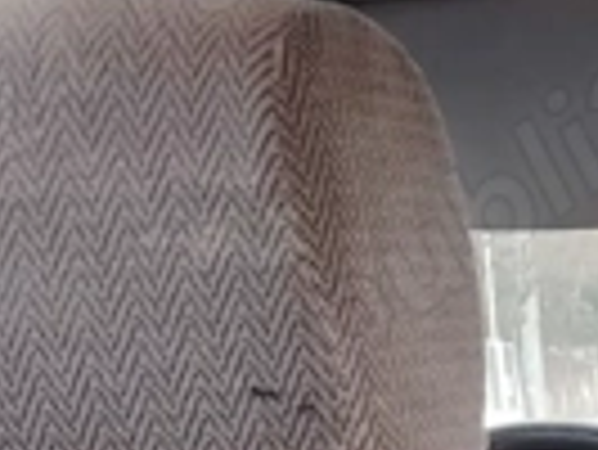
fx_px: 1867
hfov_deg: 16.5
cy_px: 882
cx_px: 908
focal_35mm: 108
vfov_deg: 12.2
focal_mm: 5.25
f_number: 1.75
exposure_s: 1/33.3
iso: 606
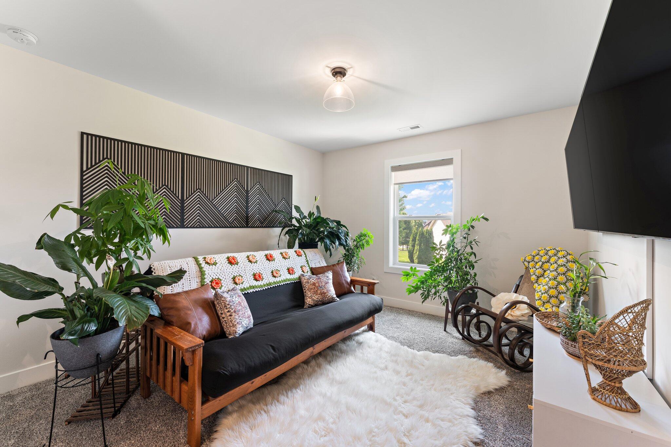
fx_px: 261
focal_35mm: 14
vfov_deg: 81.2
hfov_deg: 104.3
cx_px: 336
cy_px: 224
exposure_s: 1/1.25
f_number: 8
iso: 400
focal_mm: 14
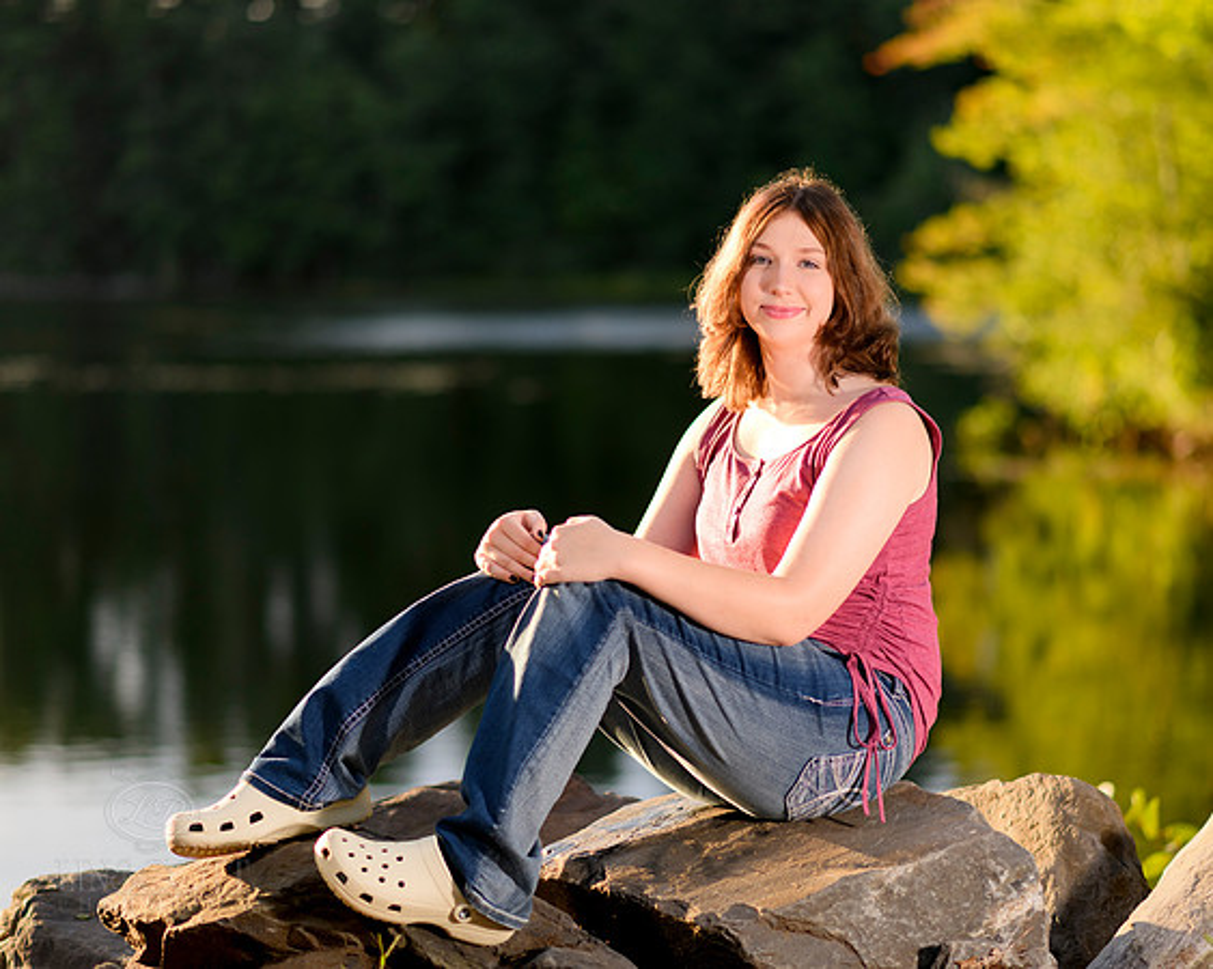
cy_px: 484
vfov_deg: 15.6
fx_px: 3541
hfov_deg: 19.4
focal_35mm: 99
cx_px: 606
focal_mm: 85
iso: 125
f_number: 1.8
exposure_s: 1/1600
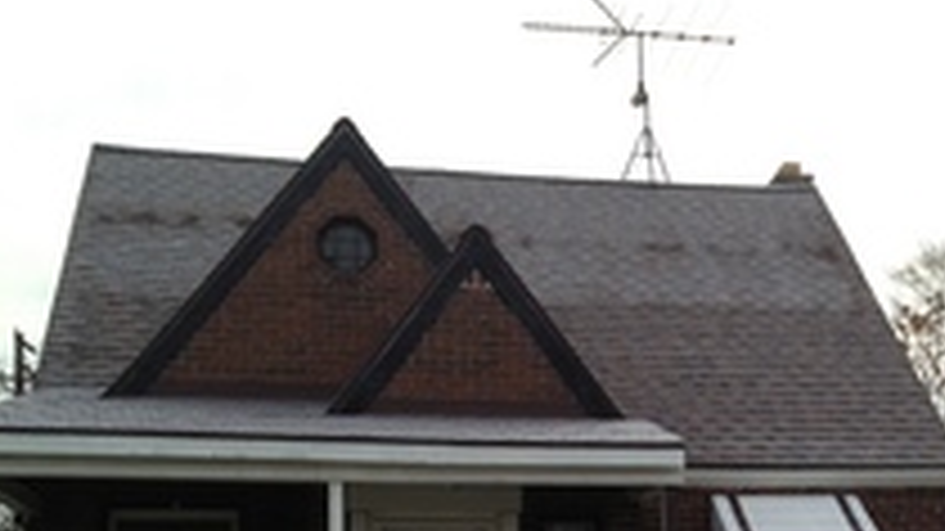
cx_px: 684
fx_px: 1578
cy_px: 558
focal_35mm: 63
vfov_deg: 18.5
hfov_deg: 32.8
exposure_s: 1/263
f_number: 2.4
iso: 50
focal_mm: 4.28
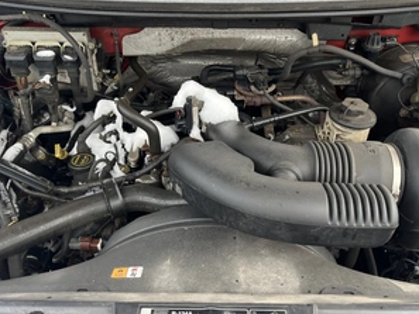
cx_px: 209
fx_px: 424
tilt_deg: -34.8
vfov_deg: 40.6
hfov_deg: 52.6
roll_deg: +1.4
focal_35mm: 35
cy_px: 132
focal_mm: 5.1
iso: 40
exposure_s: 1/138
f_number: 1.6
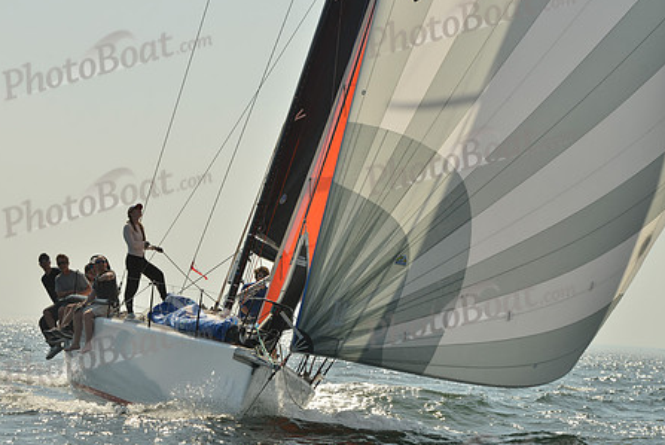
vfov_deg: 7.9
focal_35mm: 175
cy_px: 255
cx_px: 290
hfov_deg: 11.7
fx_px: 3236
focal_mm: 135
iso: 200
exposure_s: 1/1250
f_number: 9
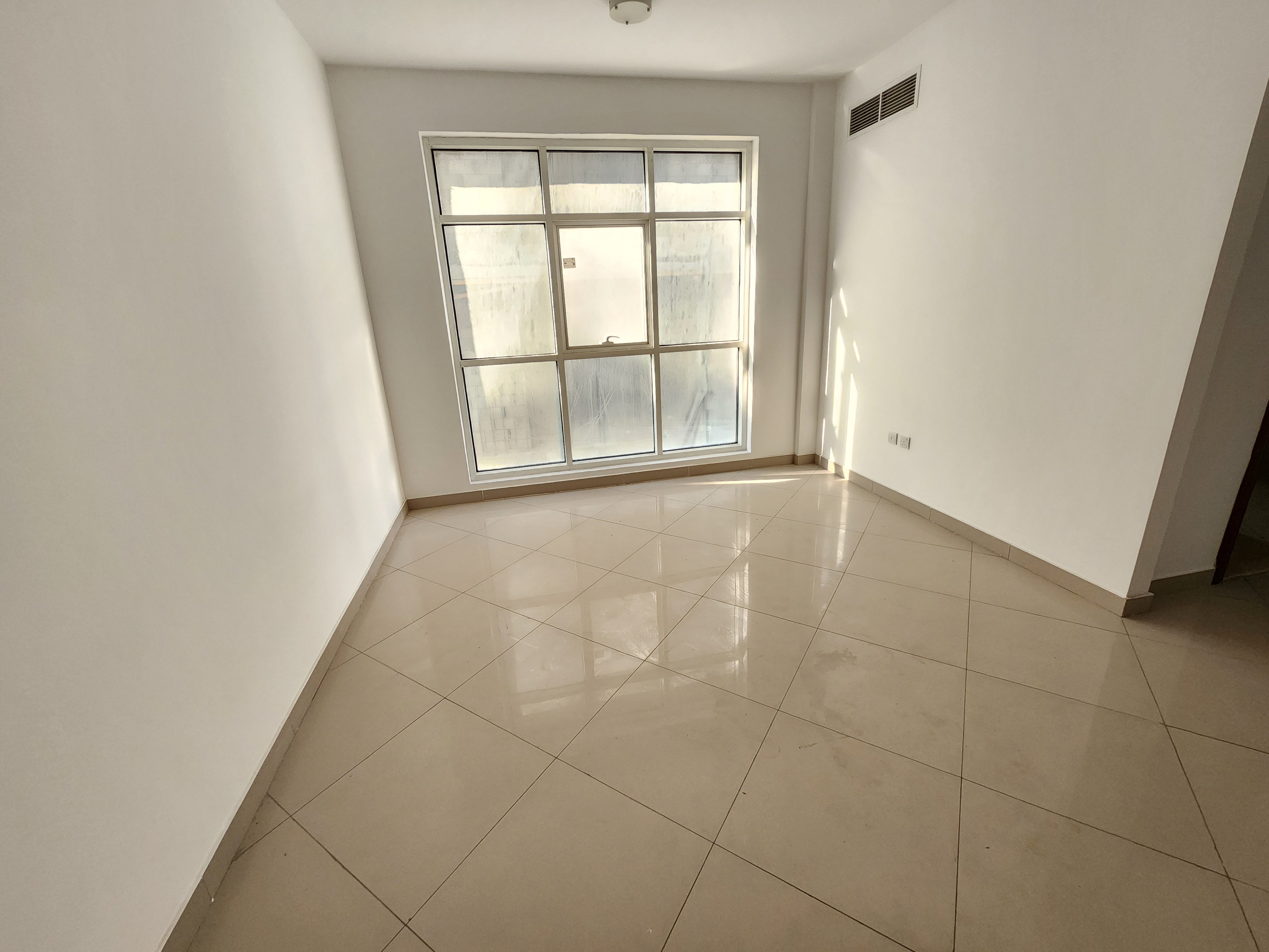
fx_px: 477
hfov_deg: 106.2
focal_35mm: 13
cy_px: 476
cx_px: 634
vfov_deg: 89.9
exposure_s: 1/40
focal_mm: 2.2
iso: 320
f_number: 2.2
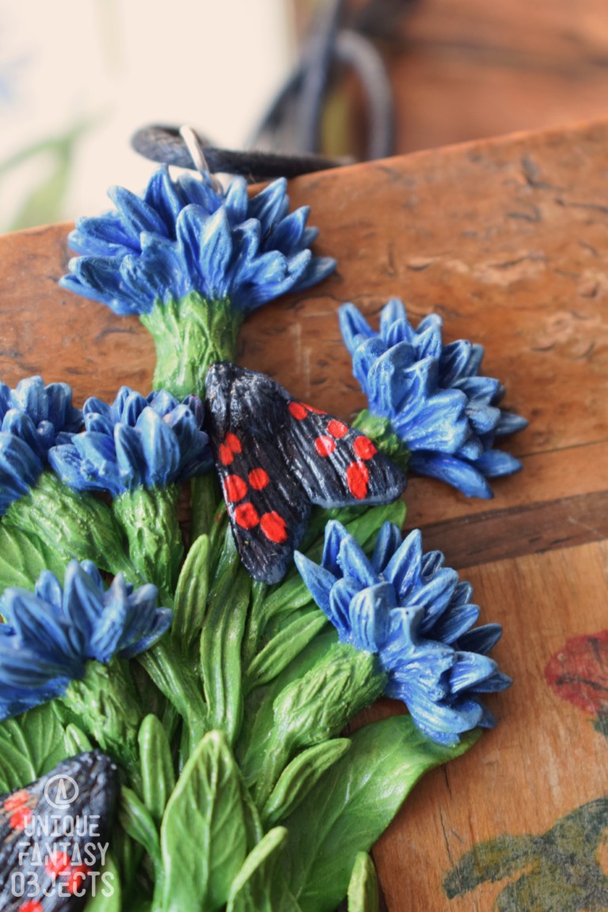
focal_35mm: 82
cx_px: 304
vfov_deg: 24.6
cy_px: 456
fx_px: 2090
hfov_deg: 16.6
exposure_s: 1/60
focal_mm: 55
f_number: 5.6
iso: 560
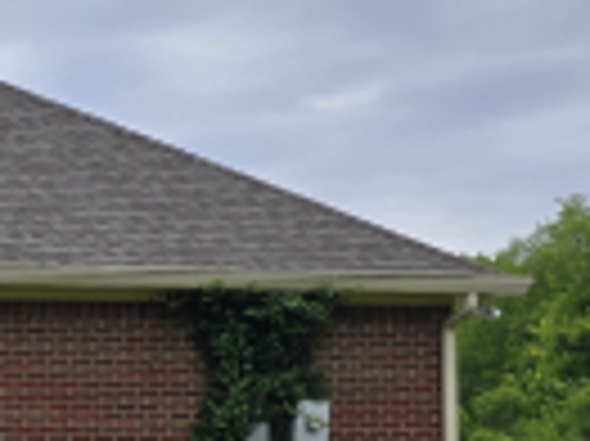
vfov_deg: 12.5
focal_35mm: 117
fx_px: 1992
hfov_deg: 13.8
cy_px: 405
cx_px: -651
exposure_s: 1/384
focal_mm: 6.3
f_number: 1.7
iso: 12
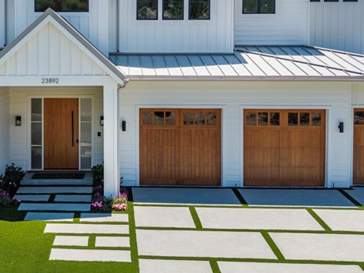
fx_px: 578
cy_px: 67
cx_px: 109
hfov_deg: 34.5
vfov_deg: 26.2
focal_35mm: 55
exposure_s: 1/5000
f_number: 1.8
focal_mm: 8.67
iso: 150
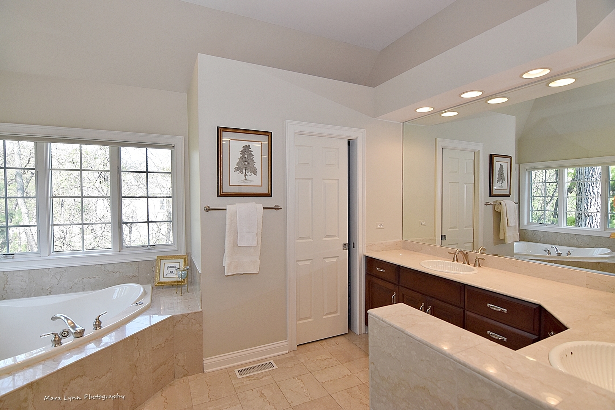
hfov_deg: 95.0
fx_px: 282
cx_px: 308
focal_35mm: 16
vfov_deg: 72.1
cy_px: 205
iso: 450
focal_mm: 11
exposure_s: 1/125
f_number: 5.6
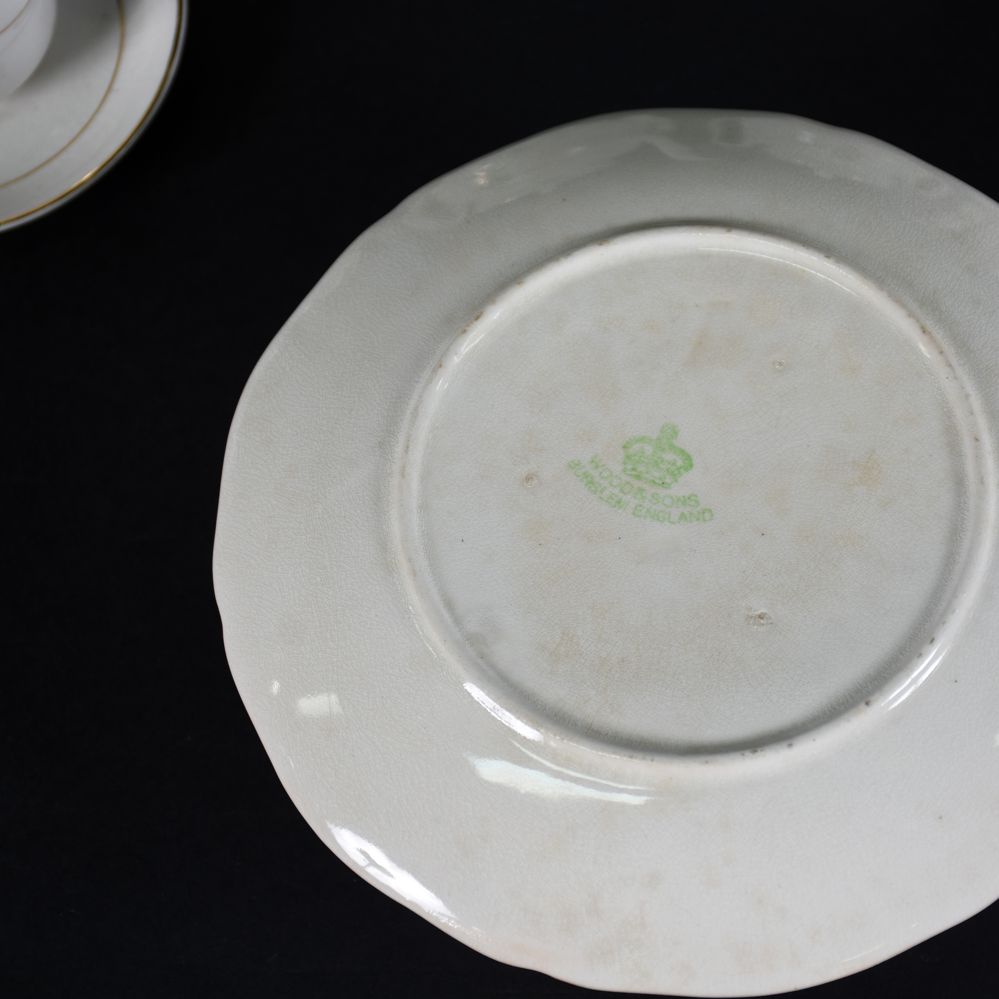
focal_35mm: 115
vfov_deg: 15.2
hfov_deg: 15.1
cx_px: 616
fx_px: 3755
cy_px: 500
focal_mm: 60
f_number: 6.3
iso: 160
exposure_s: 1/50
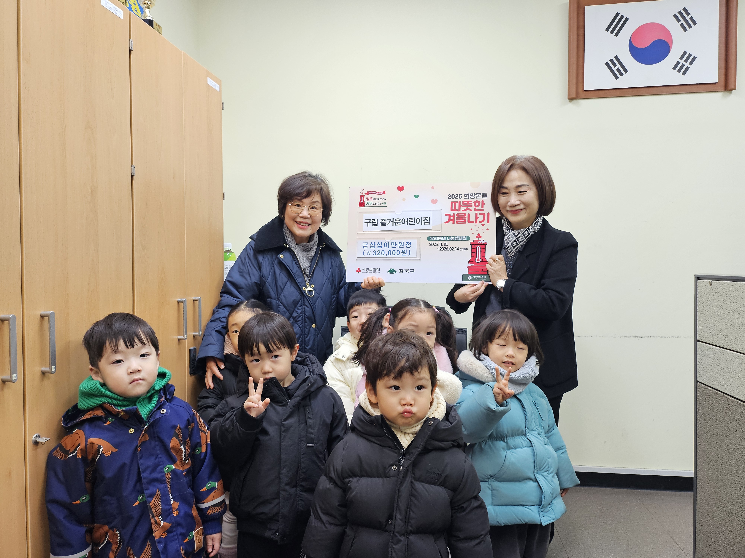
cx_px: 372
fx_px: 517
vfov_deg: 56.8
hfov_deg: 71.6
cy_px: 279
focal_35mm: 24
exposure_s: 1/120
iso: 200
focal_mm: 5
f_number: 1.8
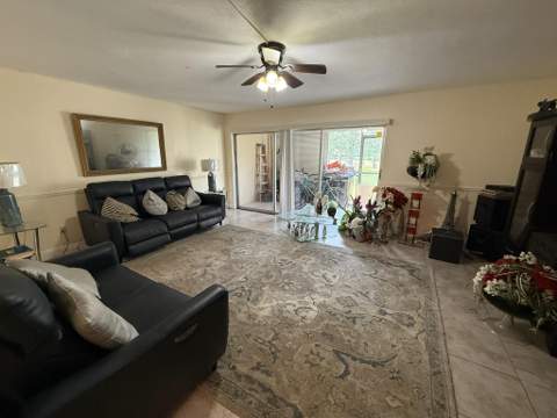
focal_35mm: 14
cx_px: 278
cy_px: 209
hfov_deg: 102.1
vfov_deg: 85.7
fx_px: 225
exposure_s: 1/60
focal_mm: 2.22
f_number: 2.2
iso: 320
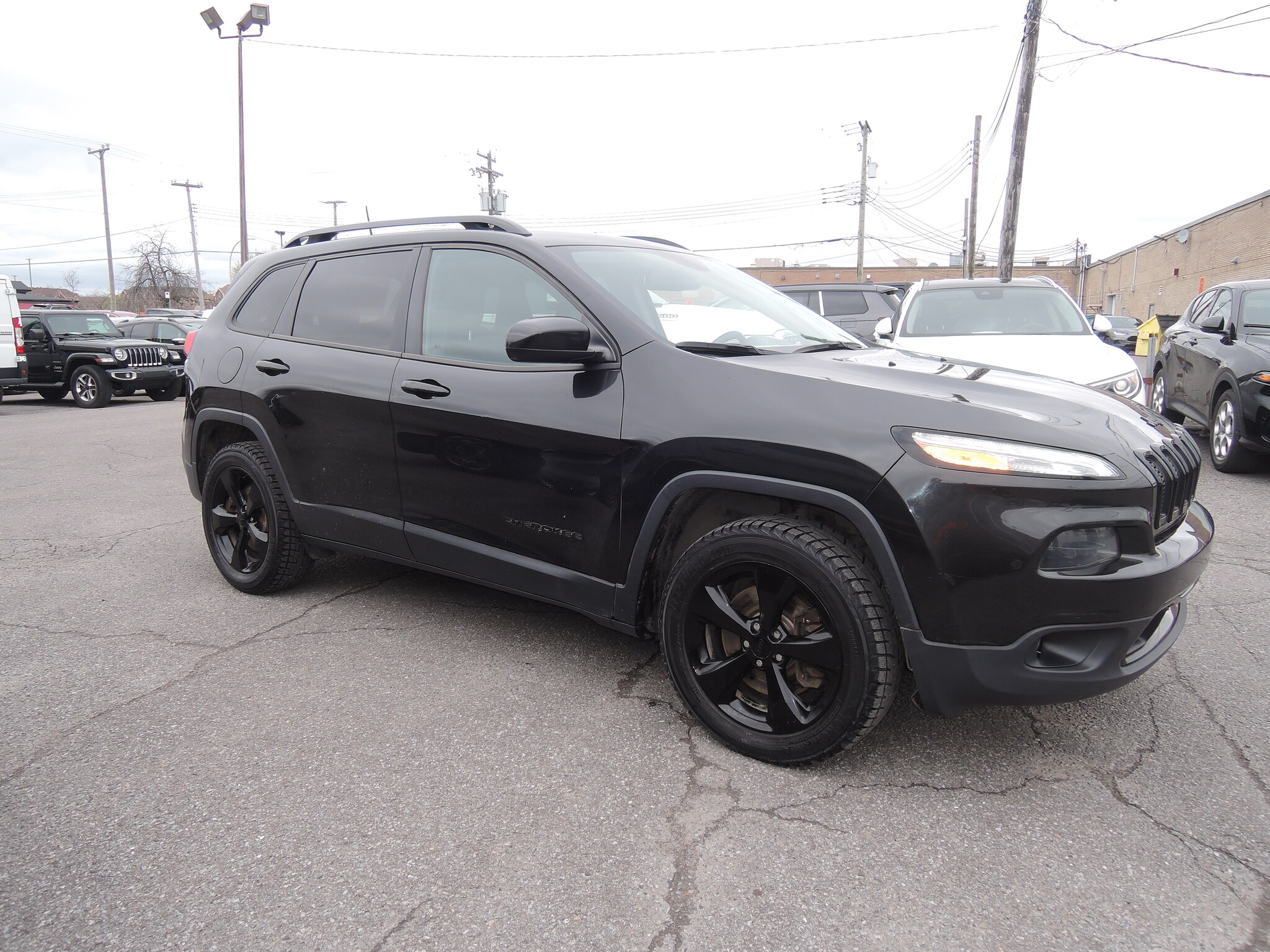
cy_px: 476
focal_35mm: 24
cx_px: 635
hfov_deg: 71.6
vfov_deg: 56.8
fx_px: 881
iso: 80
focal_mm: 5.1
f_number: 2.8
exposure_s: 1/320
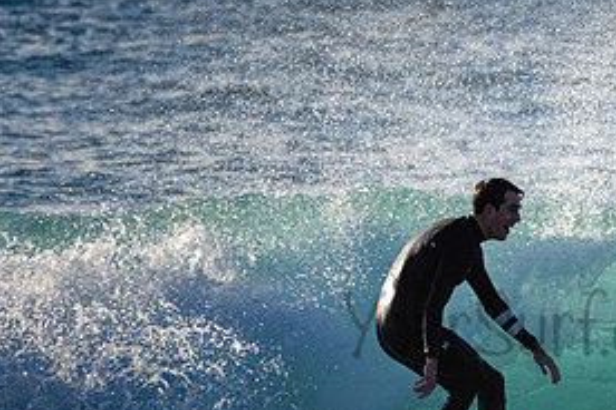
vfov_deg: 0.9
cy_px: 304
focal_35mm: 1574
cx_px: 574
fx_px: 26931
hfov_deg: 1.3
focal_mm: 500
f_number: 5.6
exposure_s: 1/640
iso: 125
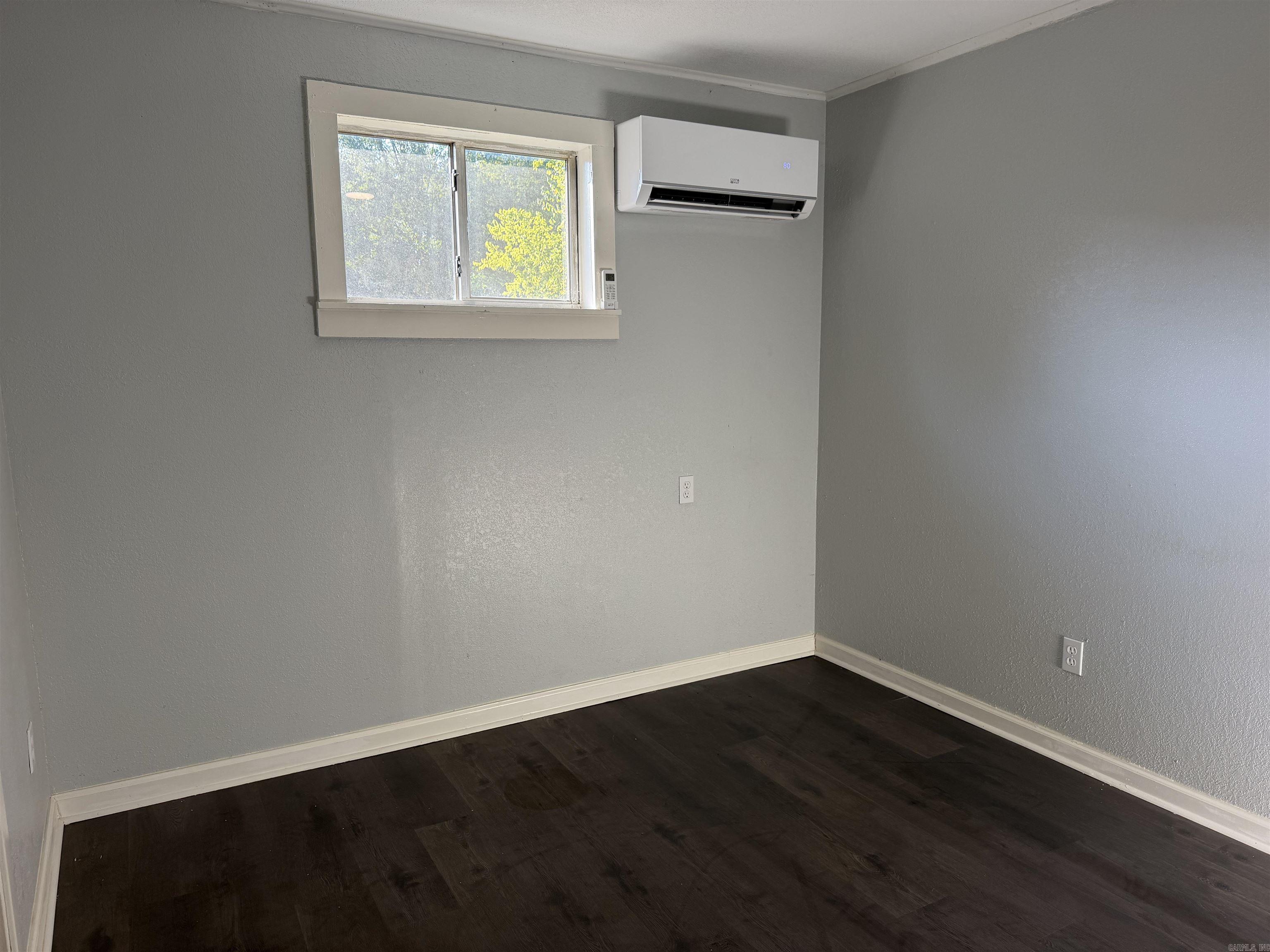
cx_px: 635
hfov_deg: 71.6
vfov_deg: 56.8
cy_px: 476
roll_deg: +0.8
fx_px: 881
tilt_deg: -7.9
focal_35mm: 24
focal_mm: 6.76
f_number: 1.78
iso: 80
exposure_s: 1/177
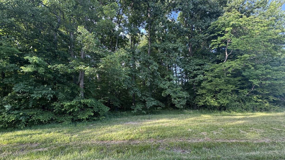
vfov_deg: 66.9
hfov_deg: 99.4
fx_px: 121
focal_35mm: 16
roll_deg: +2.1
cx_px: 141
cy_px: 89
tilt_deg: +7.6
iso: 64
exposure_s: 1/99
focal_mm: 2.22
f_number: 2.2
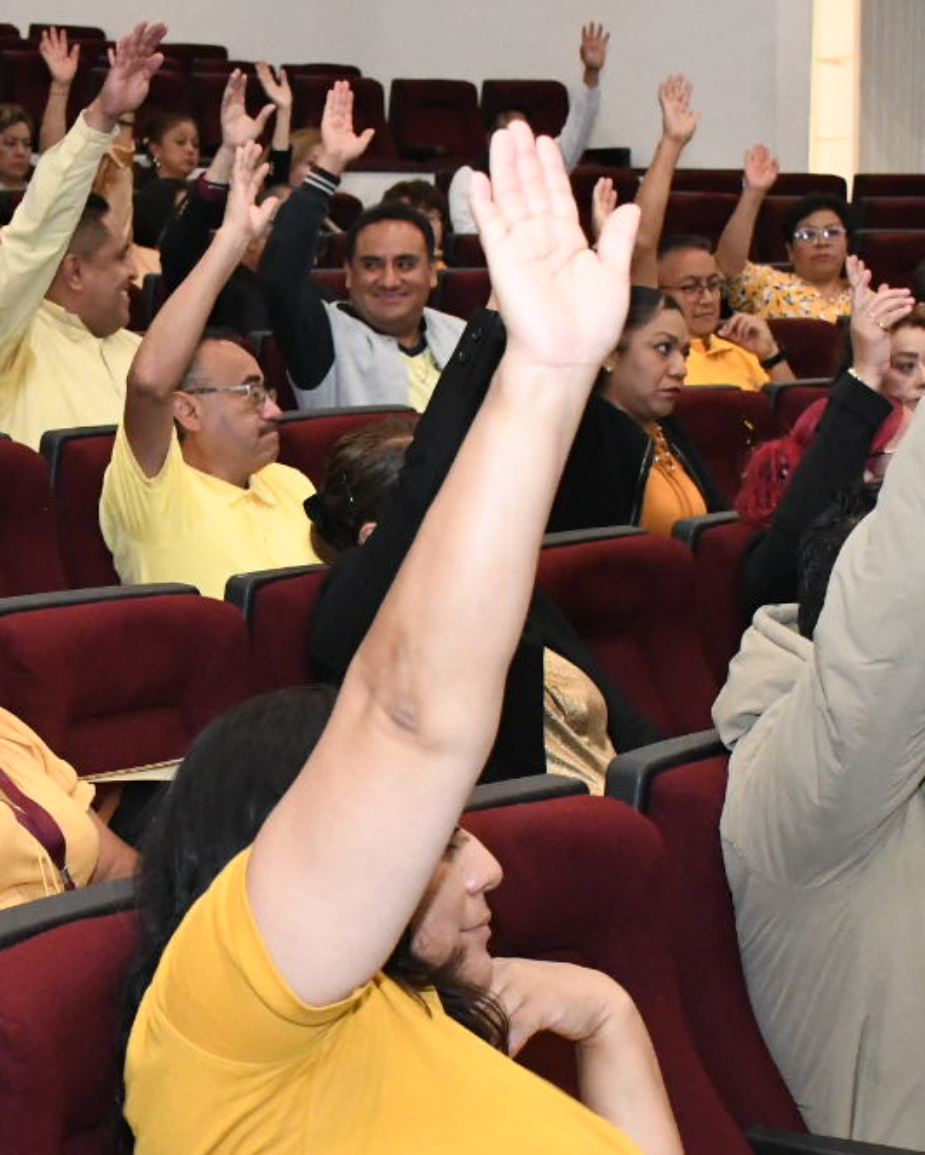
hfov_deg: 17.1
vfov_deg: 21.4
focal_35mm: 89
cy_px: 810
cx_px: 156
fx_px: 3045
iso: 6400
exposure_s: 1/125
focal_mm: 26
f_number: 5.6
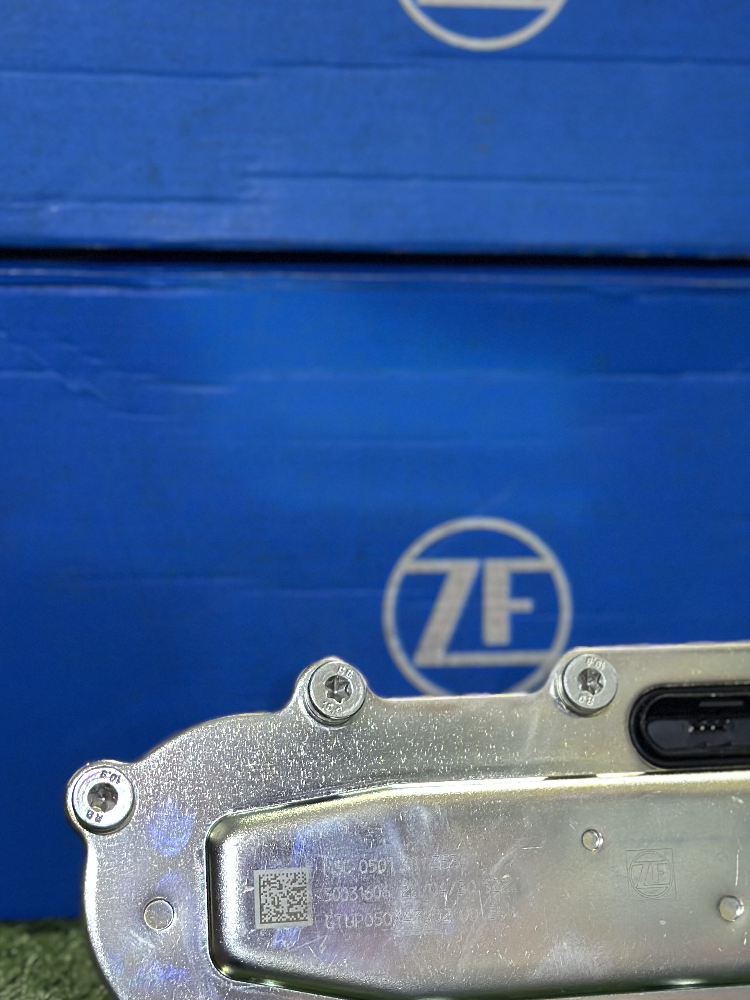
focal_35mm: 80
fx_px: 2311
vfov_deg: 24.3
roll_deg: -2.2
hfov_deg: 18.4
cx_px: 506
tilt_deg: -6.2
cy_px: 360
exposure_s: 1/33
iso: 250
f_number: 1.78
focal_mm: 6.86
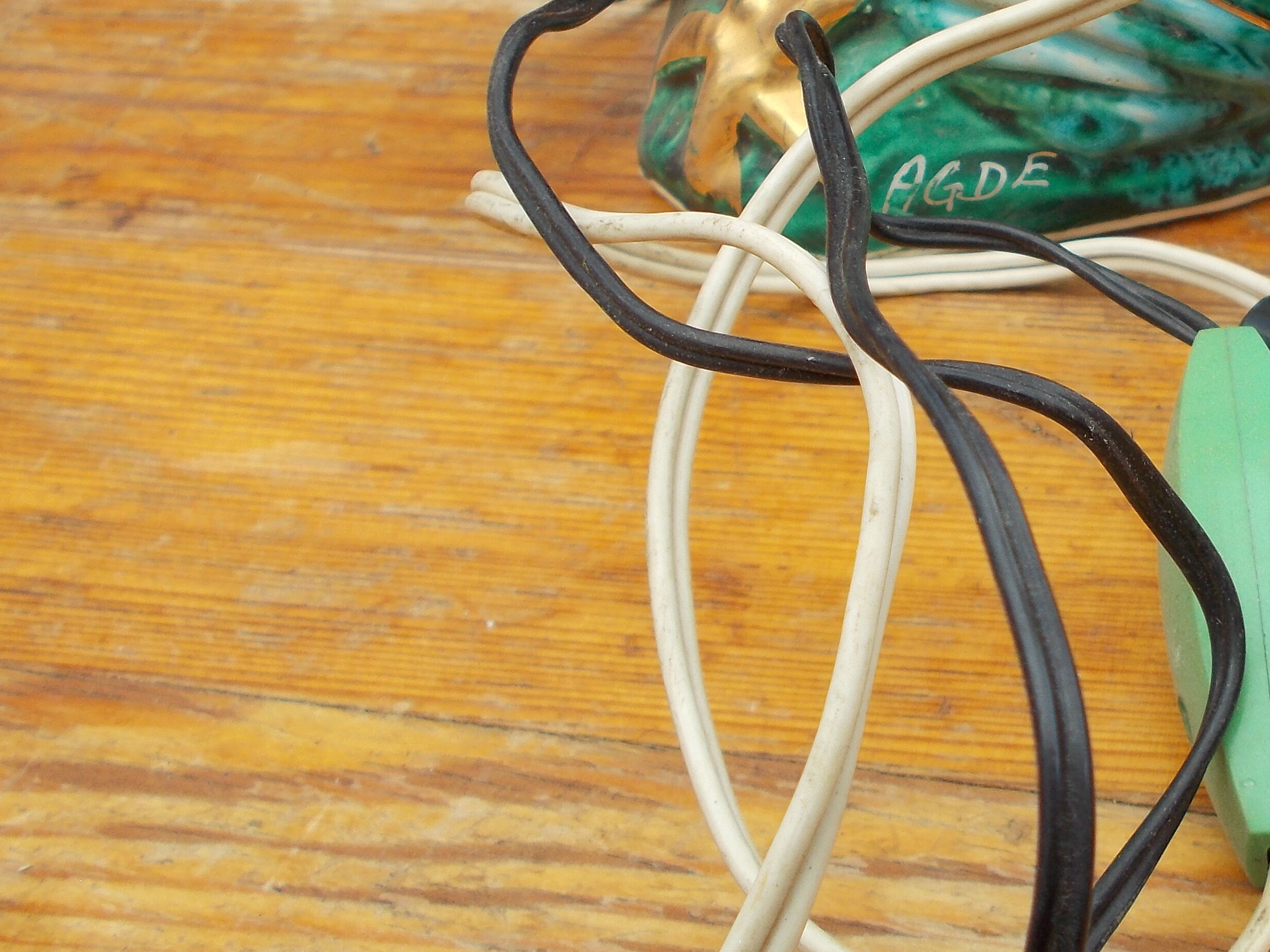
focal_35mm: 56
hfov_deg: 33.1
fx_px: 2054
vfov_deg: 26.0
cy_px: 351
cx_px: 1058
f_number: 3.4
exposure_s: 1/160
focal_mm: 5.3
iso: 80
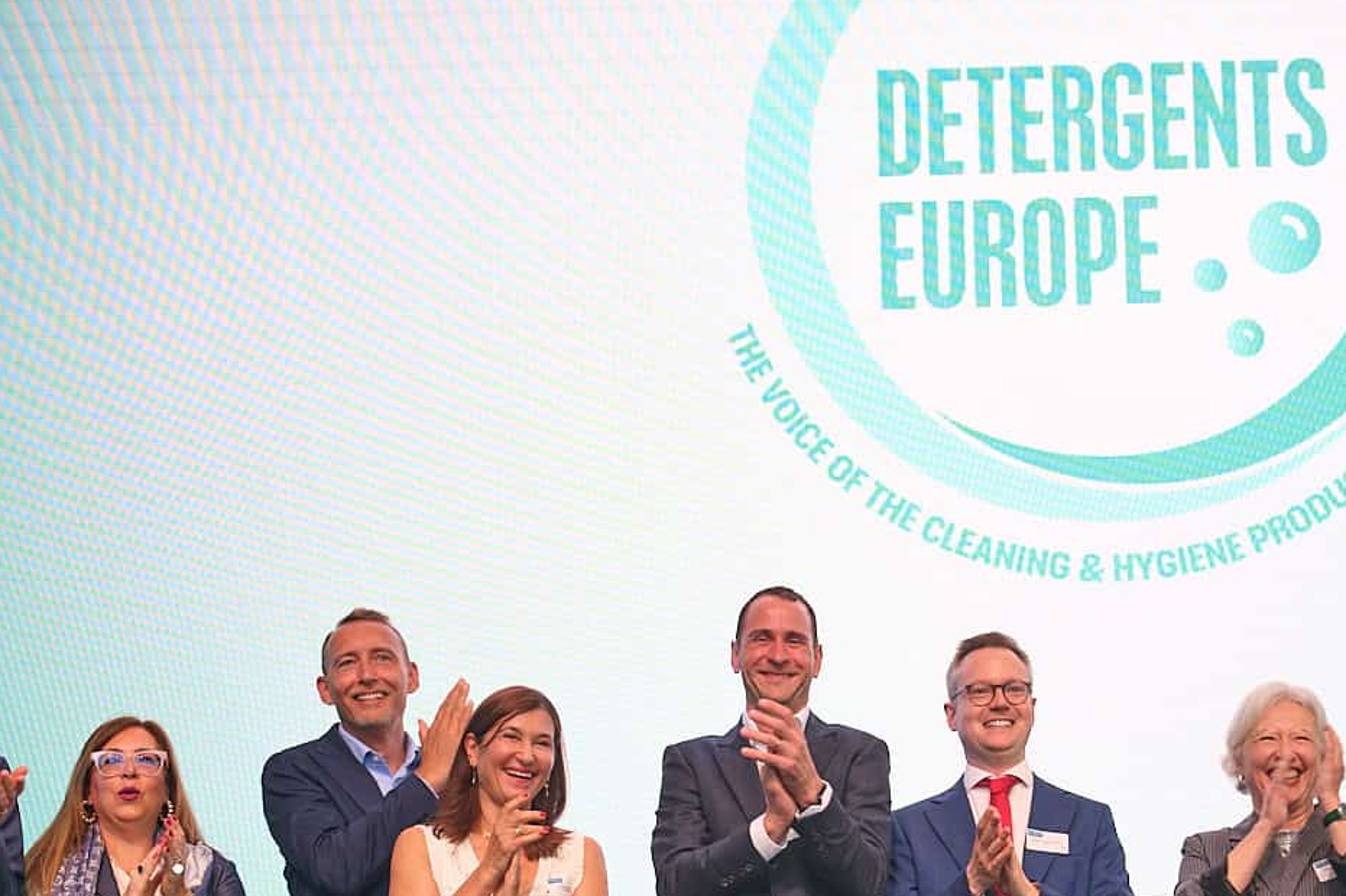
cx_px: 771
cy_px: 943
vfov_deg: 17.2
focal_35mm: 77
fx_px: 2878
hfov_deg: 26.3
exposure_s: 1/160
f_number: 2
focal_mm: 35
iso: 160
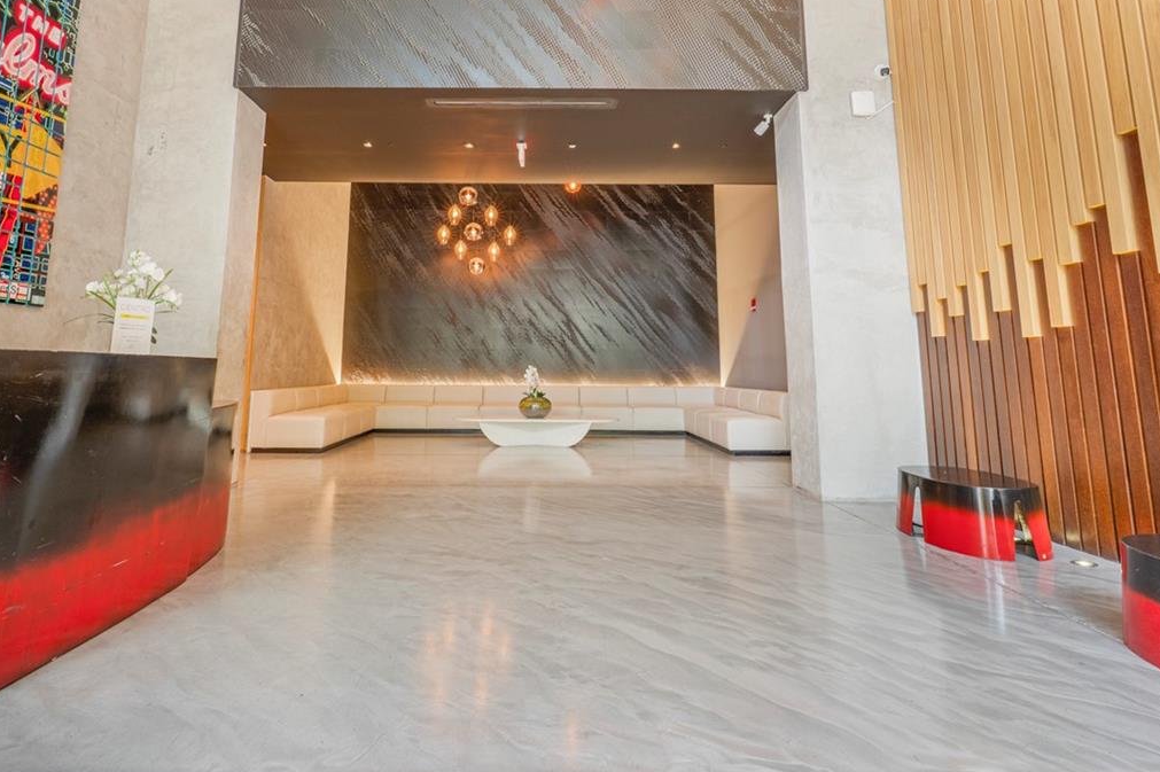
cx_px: 544
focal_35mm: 19
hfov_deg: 86.8
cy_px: 273
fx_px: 612
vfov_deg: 63.3
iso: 320
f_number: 8
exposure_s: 1
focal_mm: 12
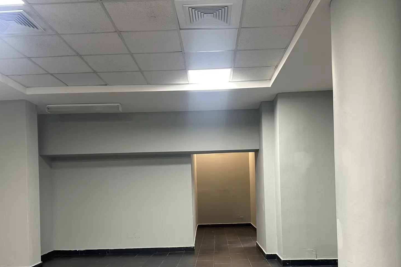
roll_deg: +1.3
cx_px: 206
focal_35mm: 33
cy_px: 189
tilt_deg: +0.5
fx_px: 368
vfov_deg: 39.2
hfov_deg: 57.2
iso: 250
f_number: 1.78
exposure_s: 1/60
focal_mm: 6.86
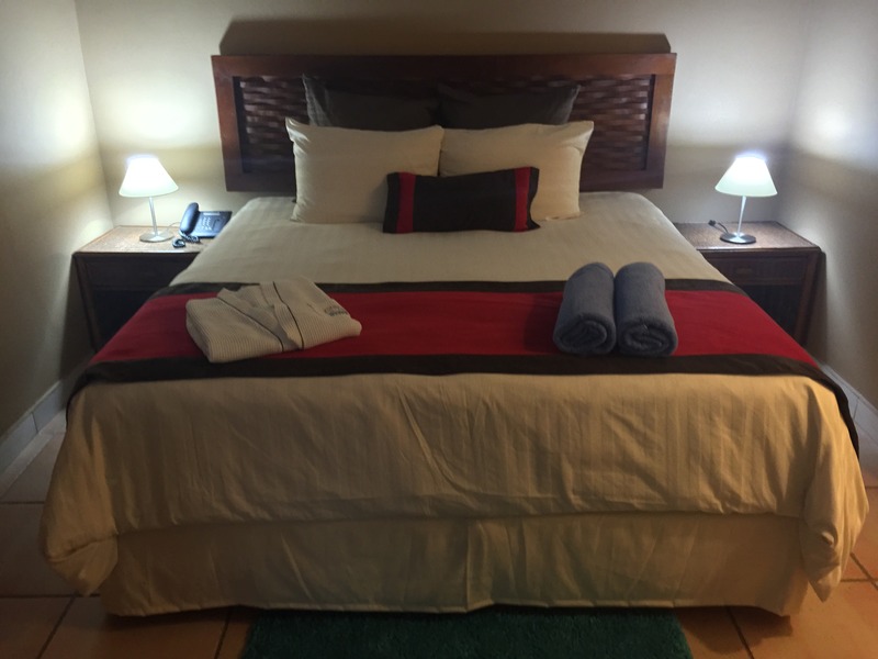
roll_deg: -0.3
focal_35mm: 29
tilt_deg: -22.9
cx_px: 439
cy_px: 330
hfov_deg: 61.7
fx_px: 736
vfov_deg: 48.2
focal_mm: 4.15
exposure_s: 1/20
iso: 250
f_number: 2.2
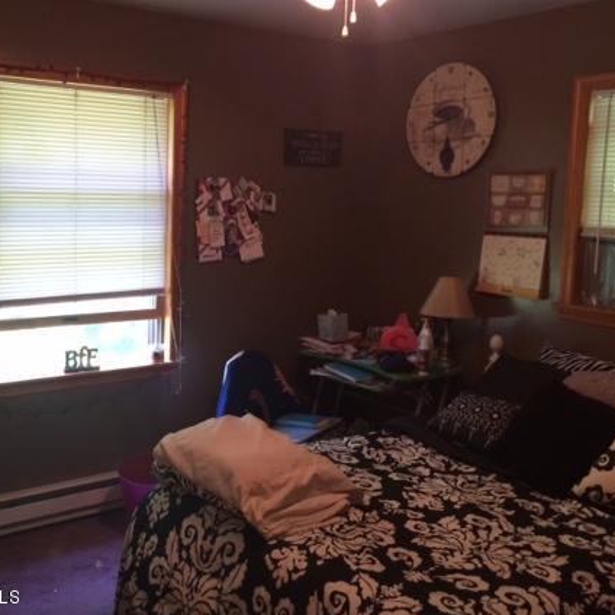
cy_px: 278
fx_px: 804
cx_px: 216
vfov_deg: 41.8
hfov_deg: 41.4
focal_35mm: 40
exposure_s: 1/30
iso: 200
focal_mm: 4.12
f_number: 2.2
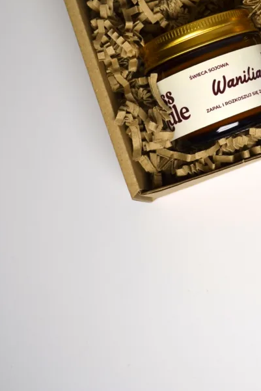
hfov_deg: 16.2
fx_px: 902
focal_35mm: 83
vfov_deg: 23.3
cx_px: 252
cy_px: -18
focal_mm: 26
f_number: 5.6
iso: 100
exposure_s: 1/100
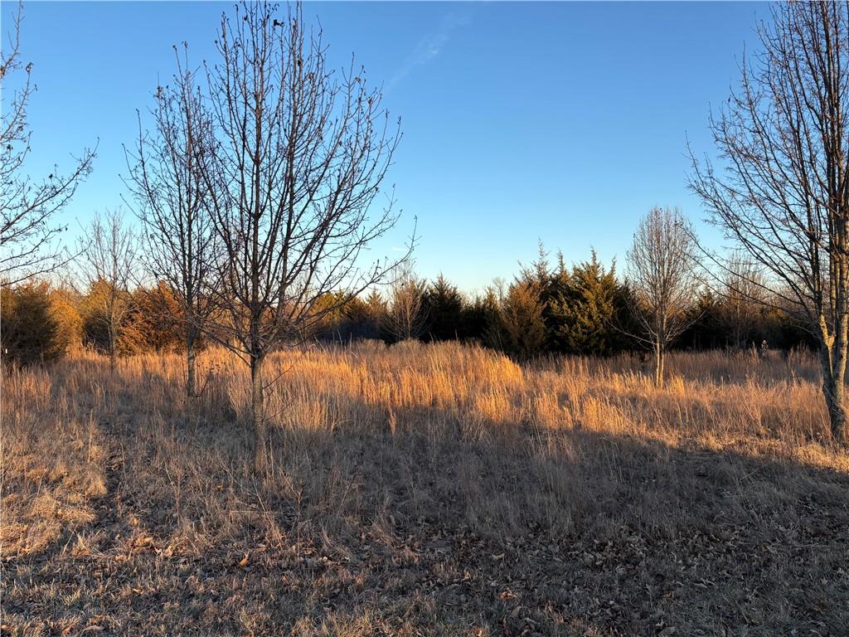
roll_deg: +0.5
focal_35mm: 26
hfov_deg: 67.3
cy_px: 318
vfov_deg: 53.1
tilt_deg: +1.0
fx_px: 638
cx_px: 424
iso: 50
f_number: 1.6
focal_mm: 5.96
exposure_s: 1/988
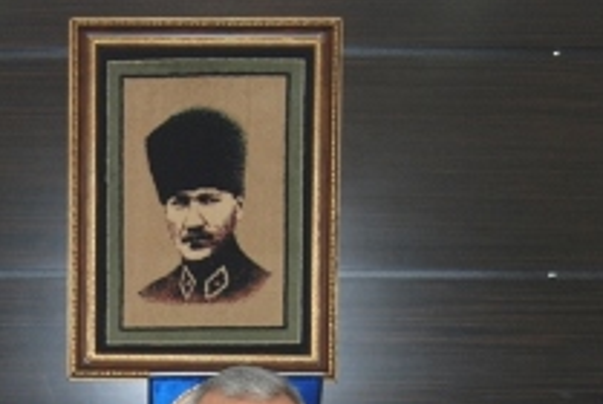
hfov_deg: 19.2
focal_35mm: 106
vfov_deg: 12.7
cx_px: 133
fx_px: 1770
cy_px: 501
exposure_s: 1/60
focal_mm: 23
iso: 400
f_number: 4
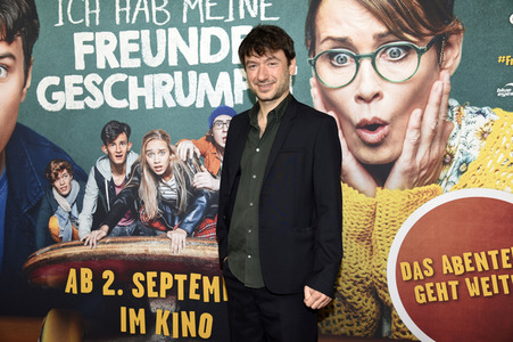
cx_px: 256
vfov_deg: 37.8
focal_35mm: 35
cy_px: 171
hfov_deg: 54.5
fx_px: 498
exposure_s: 1/125
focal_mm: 35
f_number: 6.3
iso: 800
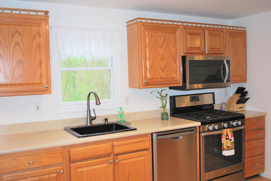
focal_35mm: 37
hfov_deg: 51.9
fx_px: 279
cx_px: 138
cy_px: 91
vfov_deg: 36.0
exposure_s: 1/60
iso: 200
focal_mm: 24
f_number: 4.2
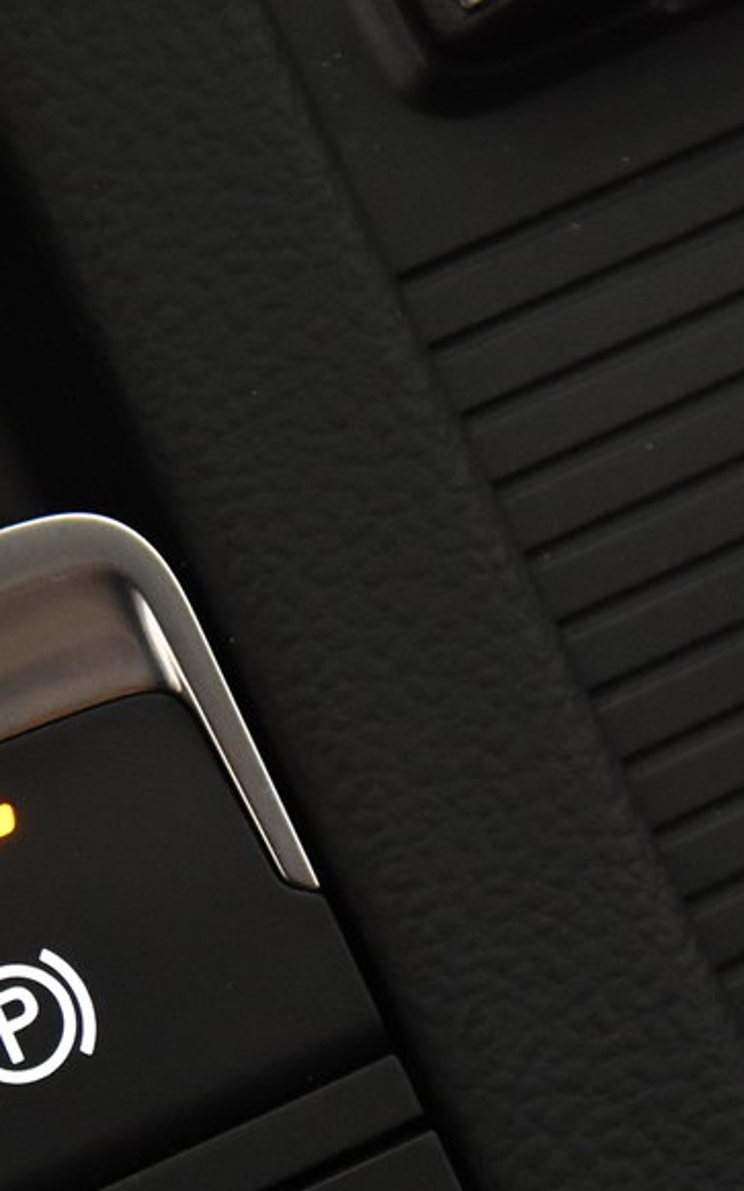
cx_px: 273
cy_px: 866
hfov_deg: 7.5
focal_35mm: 175
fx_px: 5679
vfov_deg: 11.9
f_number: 3.8
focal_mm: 52
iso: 5000
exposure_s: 1/80
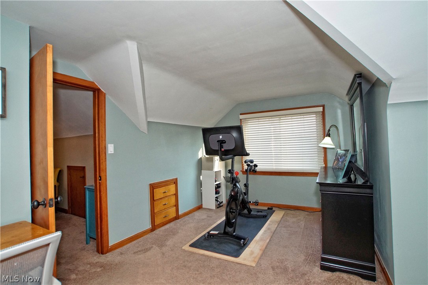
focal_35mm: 16
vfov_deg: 72.0
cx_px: 214
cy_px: 142
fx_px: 196
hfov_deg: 95.0
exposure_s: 1/160
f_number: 4.5
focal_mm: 11
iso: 1000
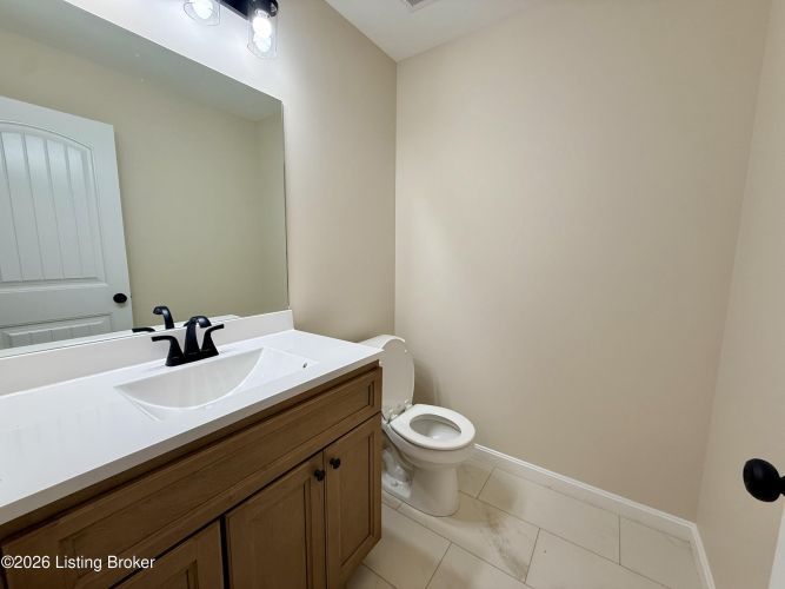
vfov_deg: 85.7
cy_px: 294
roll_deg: -0.4
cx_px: 392
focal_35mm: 14
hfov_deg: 102.1
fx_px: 317
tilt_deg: -6.3
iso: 100
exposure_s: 1/120
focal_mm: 2.22
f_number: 2.2
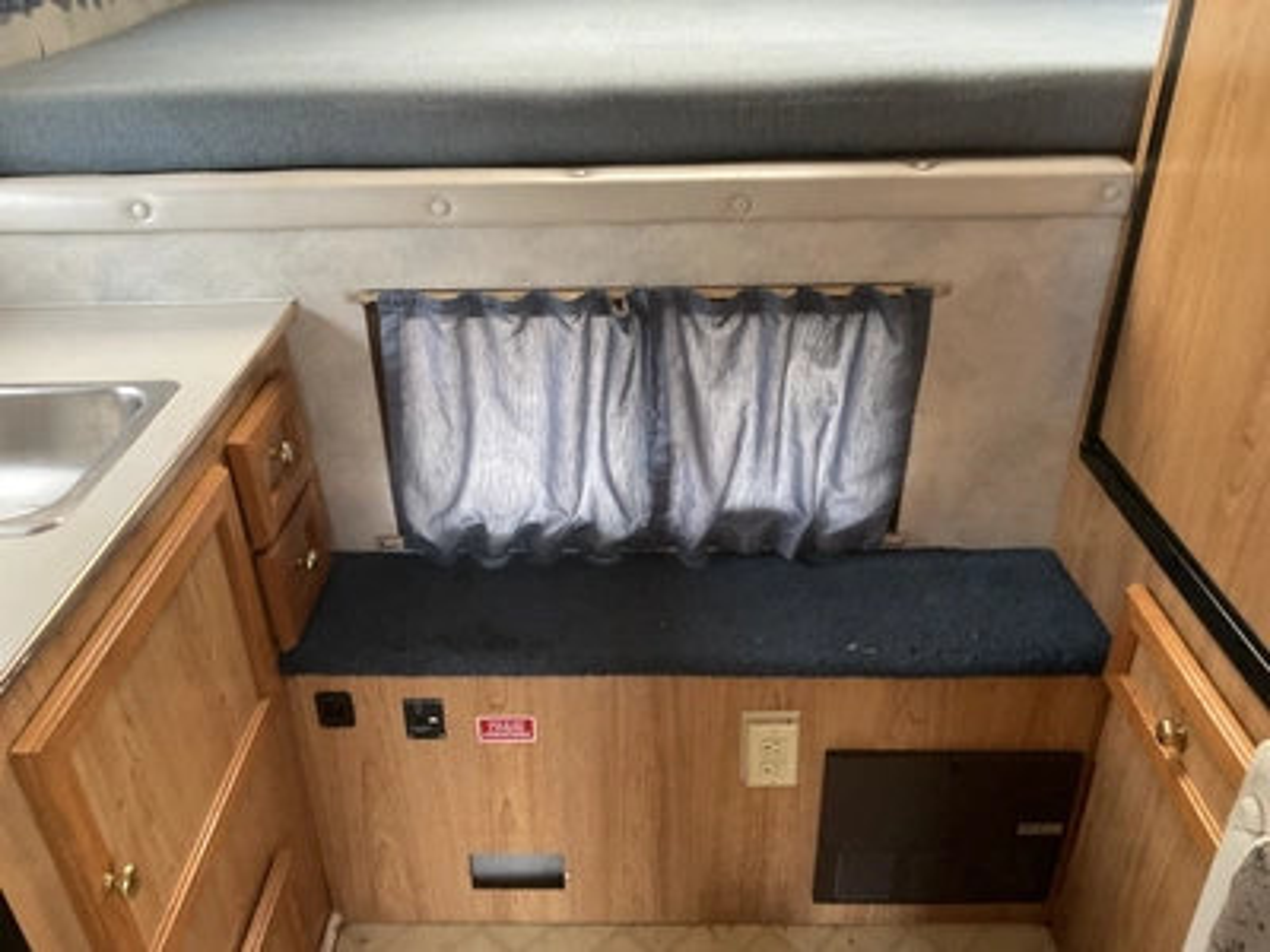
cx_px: 635
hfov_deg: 61.7
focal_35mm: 29
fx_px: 1064
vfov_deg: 48.2
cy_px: 476
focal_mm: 3
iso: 100
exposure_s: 1/60
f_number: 1.8
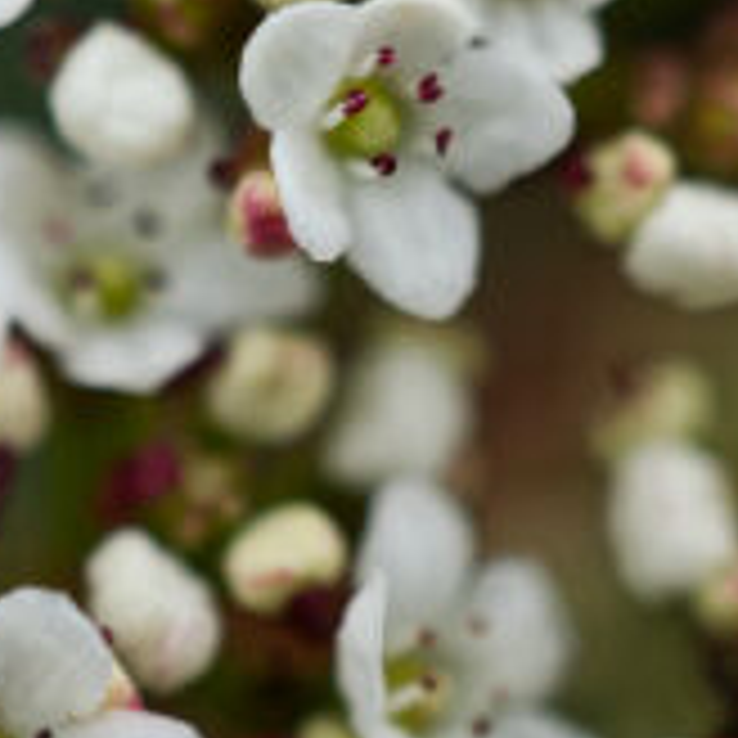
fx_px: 3835
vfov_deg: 11.0
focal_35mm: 159
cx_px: 202
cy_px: 290
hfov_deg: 11.0
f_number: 4.5
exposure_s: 1/200
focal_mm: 30
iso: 100
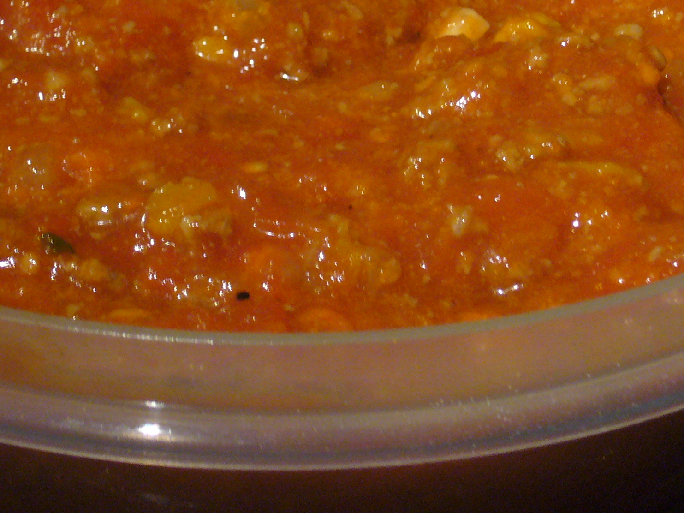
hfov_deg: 13.1
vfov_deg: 9.9
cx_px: 227
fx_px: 2964
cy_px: 175
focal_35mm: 150
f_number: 4.3
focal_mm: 13
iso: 200
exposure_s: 1/8
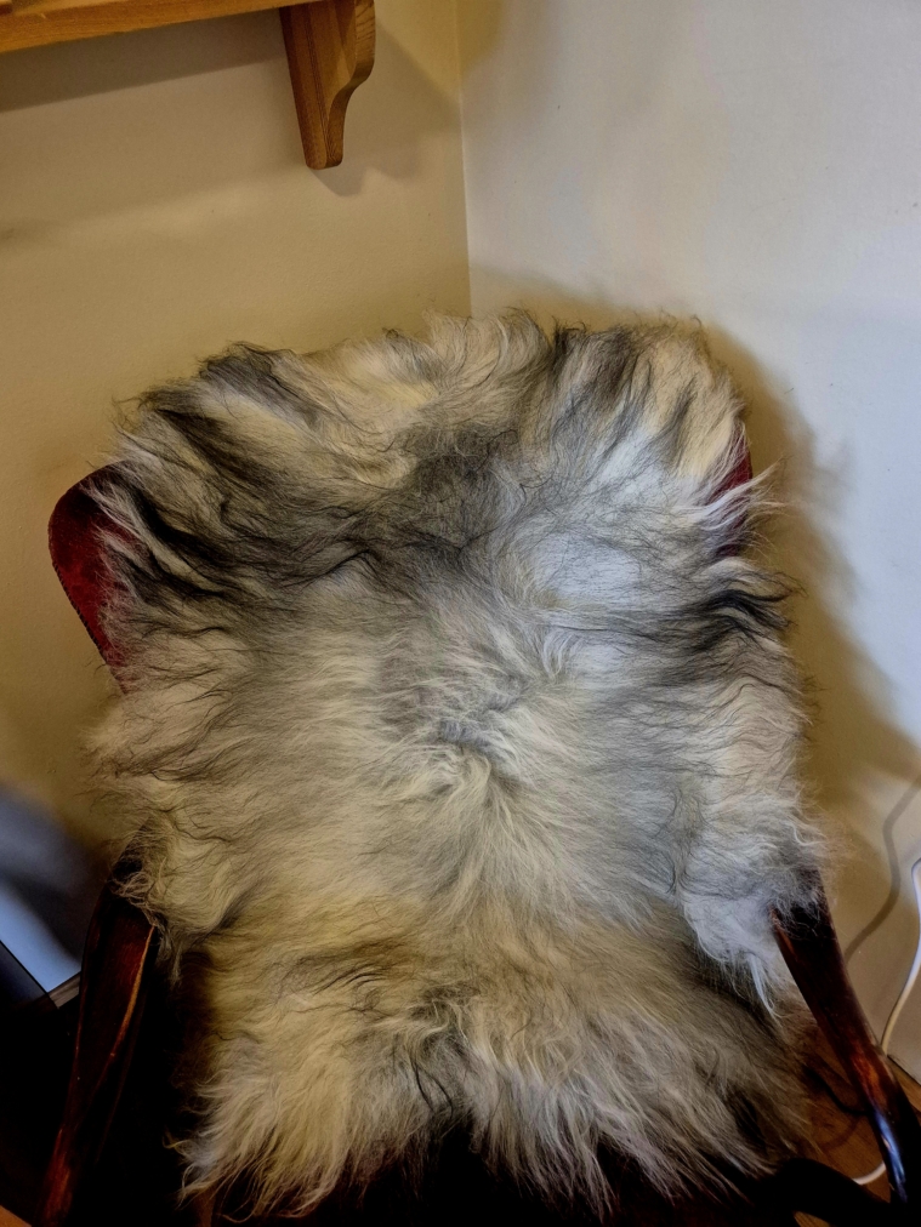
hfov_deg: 58.9
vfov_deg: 73.9
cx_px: 460
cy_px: 614
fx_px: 816
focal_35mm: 23
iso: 1000
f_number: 1.8
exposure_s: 1/100
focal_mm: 5.4
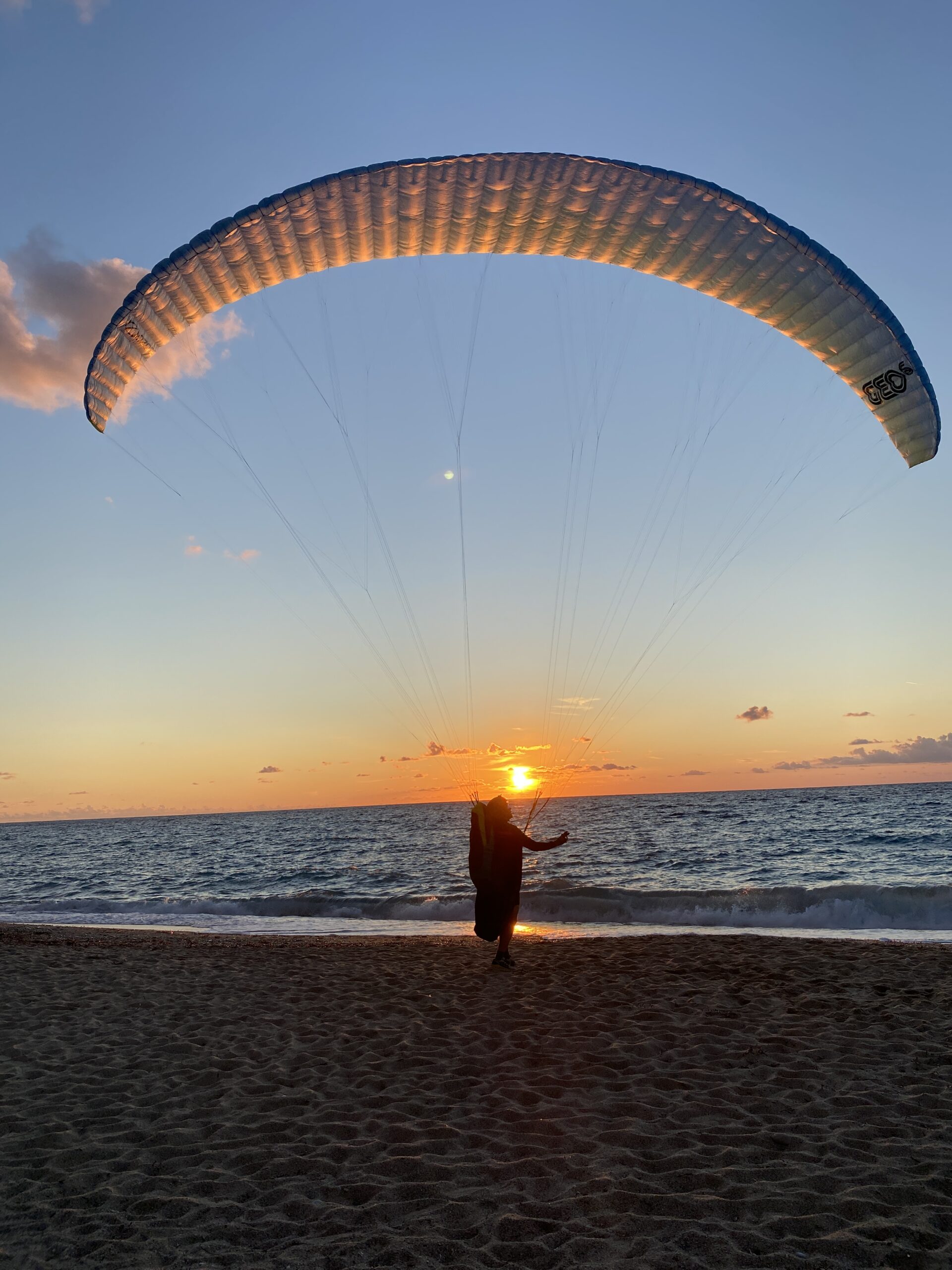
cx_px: 476
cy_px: 635
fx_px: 953
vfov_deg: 67.3
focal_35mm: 26
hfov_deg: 53.1
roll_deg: +0.1
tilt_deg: +10.8
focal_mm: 4.25
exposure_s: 1/1206
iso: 32
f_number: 1.8
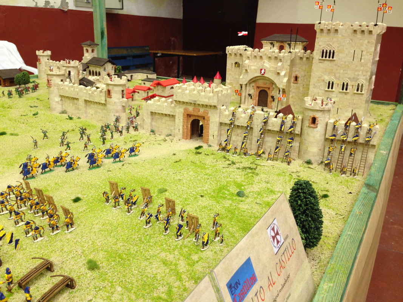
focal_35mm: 33
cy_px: 151
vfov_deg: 42.9
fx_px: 384
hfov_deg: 55.4
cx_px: 202
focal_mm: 4.12
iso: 100
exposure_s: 1/20
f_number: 2.4
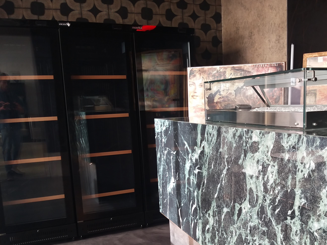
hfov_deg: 44.1
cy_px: 176
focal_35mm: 42
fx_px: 397
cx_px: 220
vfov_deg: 33.8
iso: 64
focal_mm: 3.93
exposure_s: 1/100
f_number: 1.7
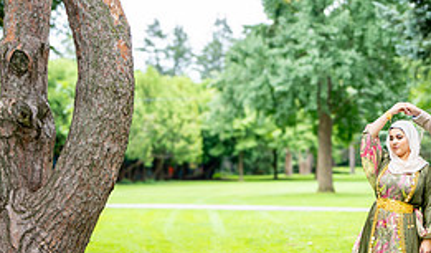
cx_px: 382
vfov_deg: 13.6
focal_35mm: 90
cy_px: 276
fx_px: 1039
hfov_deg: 22.9
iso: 200
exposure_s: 1/500
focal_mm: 35
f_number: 2
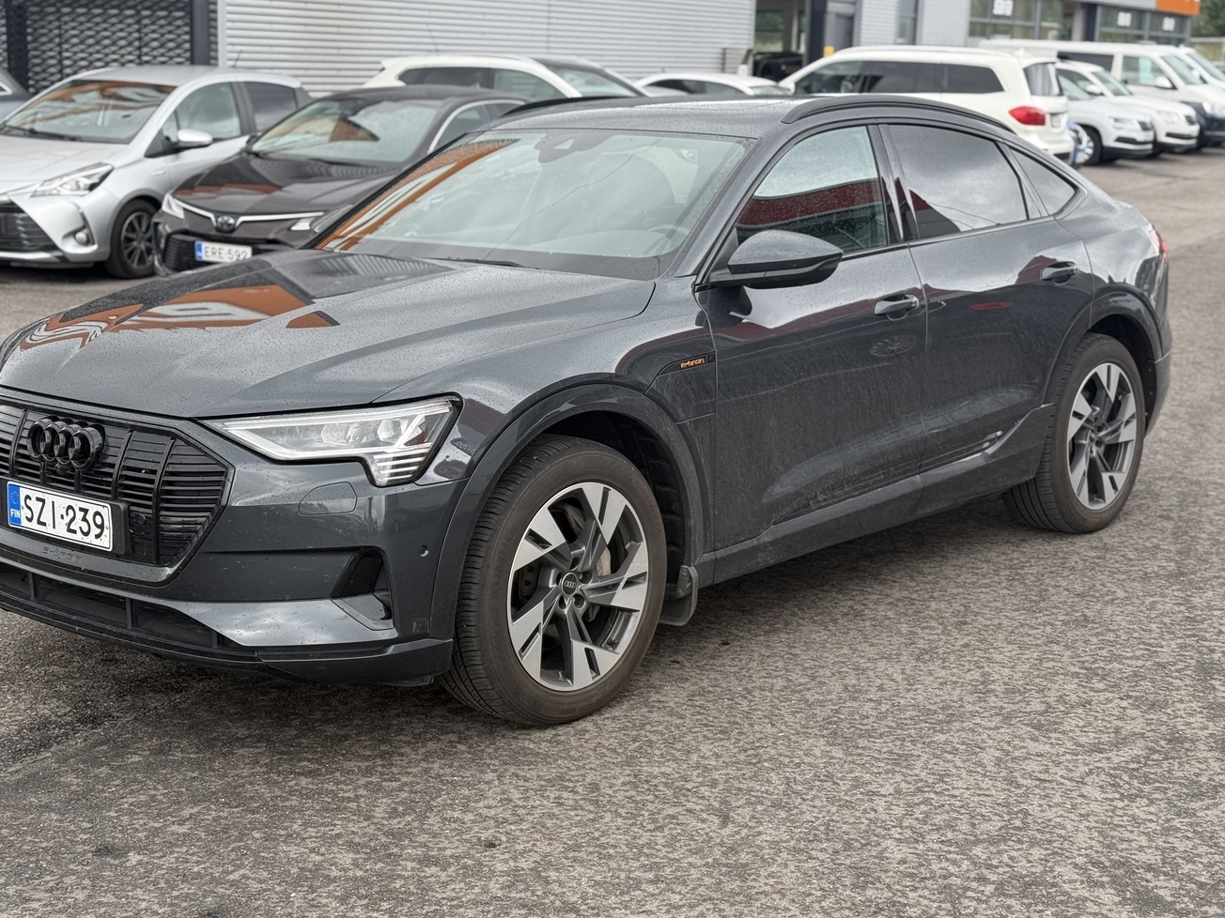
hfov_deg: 36.2
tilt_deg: -11.2
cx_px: 572
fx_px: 1876
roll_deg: -1.6
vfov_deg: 27.5
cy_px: 421
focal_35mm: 53
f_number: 1.78
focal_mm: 6.76
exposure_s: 1/706
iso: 64
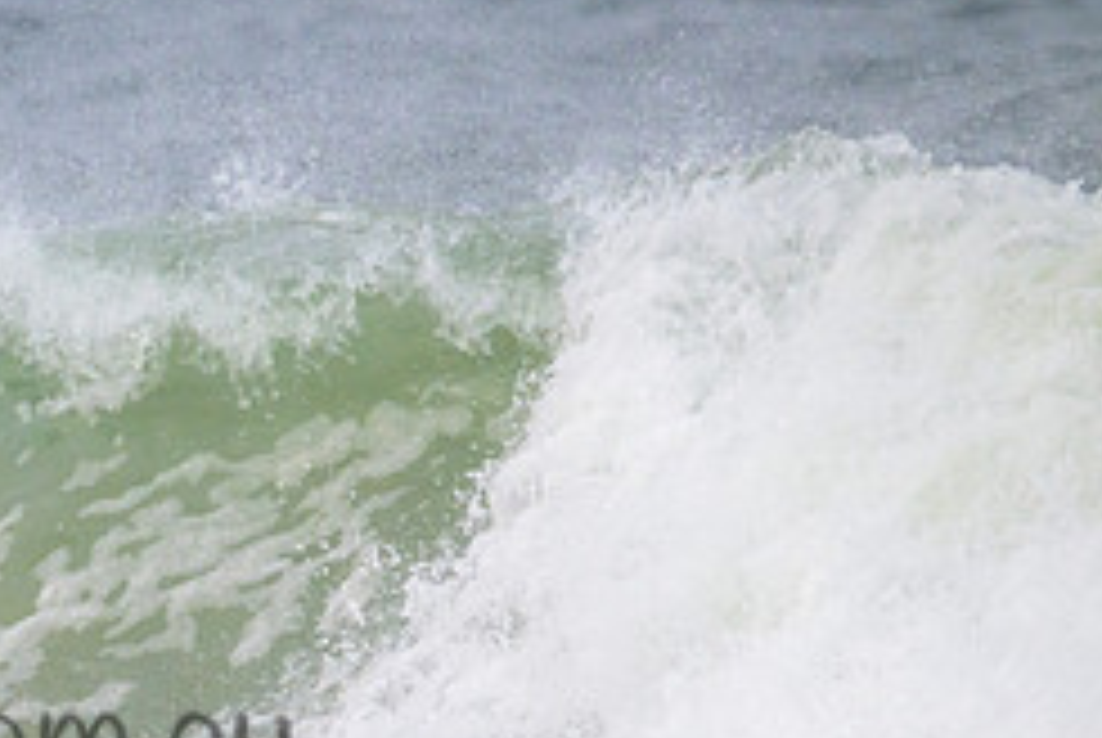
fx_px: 57985
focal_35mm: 1892
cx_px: -184
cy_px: 695
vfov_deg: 0.7
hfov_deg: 1.1
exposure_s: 1/2000
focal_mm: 800
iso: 1400
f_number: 11
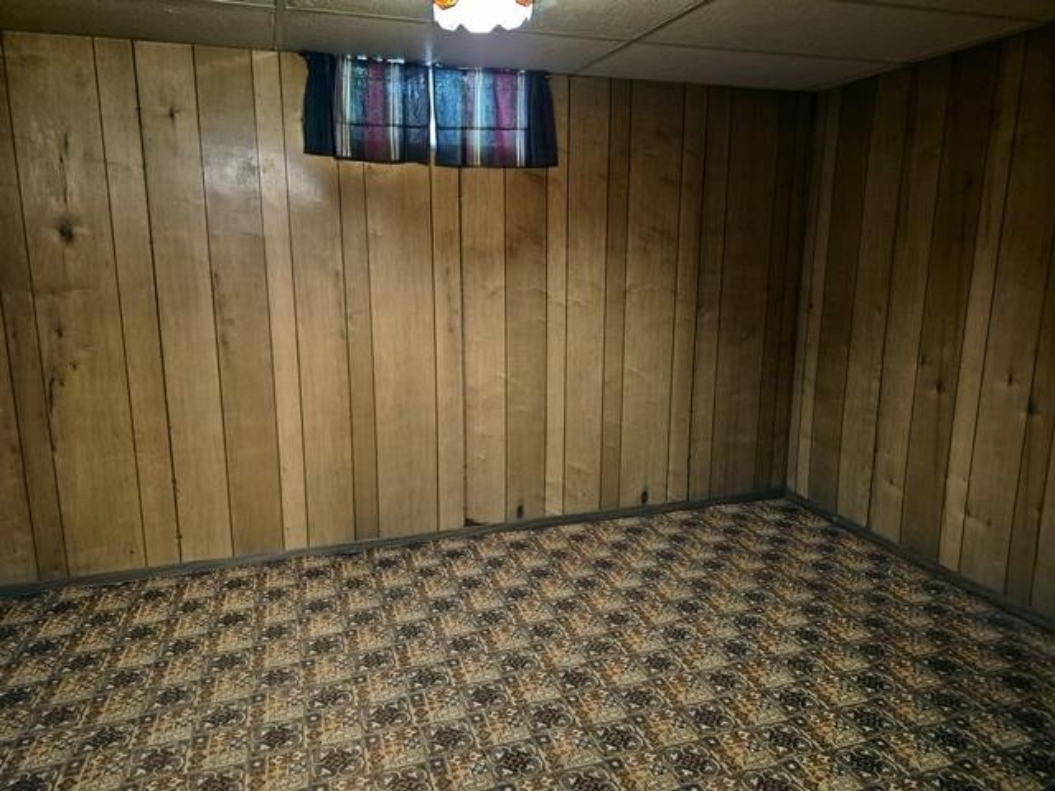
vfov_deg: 58.9
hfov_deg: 73.9
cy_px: 396
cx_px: 528
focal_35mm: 23
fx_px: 701
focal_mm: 5.4
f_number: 1.8
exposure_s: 1/40
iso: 1250
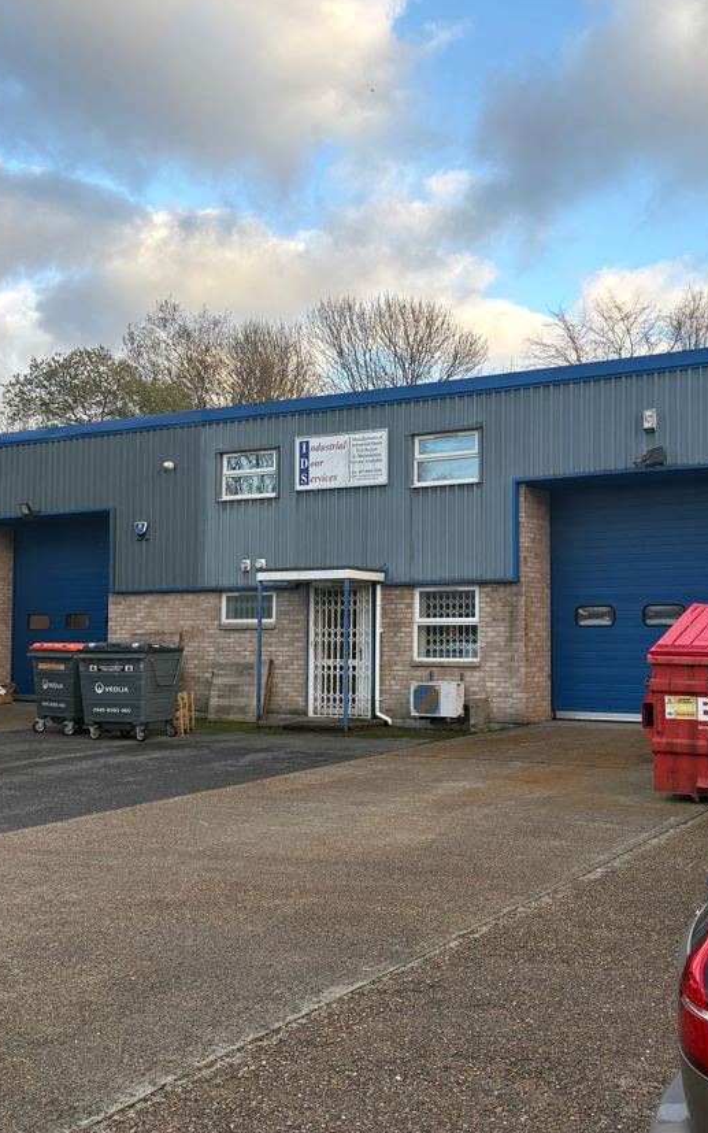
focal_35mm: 37
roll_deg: +0.7
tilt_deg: +3.7
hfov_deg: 34.2
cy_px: 564
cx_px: 457
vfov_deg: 52.7
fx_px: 1142
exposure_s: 1/539
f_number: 1.6
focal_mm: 5.96
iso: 50
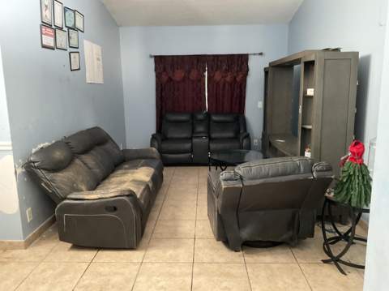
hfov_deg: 61.7
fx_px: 326
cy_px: 146
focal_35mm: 29
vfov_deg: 48.2
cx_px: 194
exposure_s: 1/42
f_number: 1.8
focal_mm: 3
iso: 320
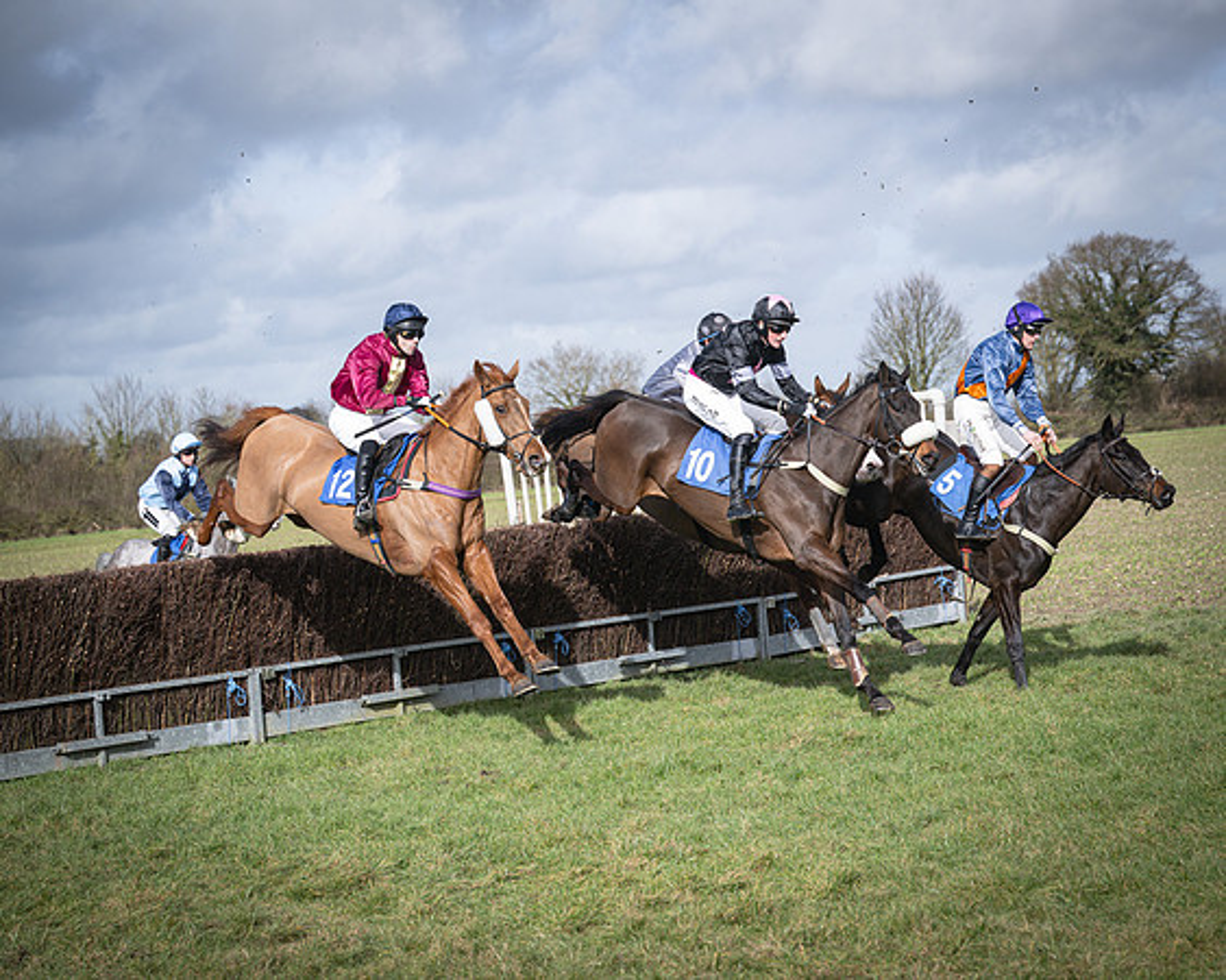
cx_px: 616
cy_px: 490
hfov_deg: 24.2
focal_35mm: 79
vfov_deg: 19.4
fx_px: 2859
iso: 400
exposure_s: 1/4000
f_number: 4
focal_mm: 70
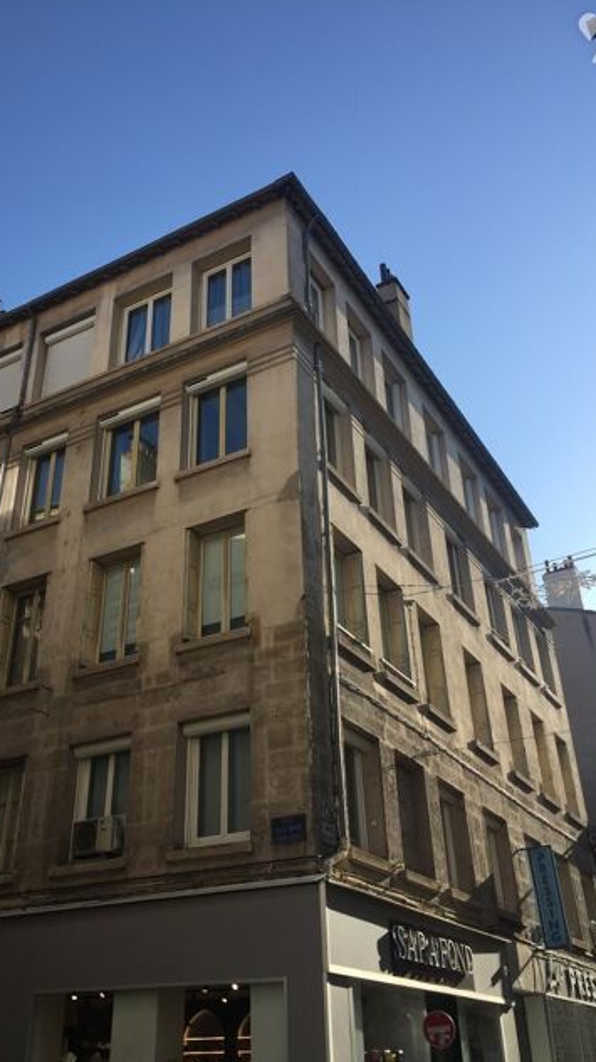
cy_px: 533
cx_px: 243
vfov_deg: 61.0
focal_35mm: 32
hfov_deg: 36.5
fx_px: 900
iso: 32
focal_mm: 4.15
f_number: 2.2
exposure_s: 1/1130
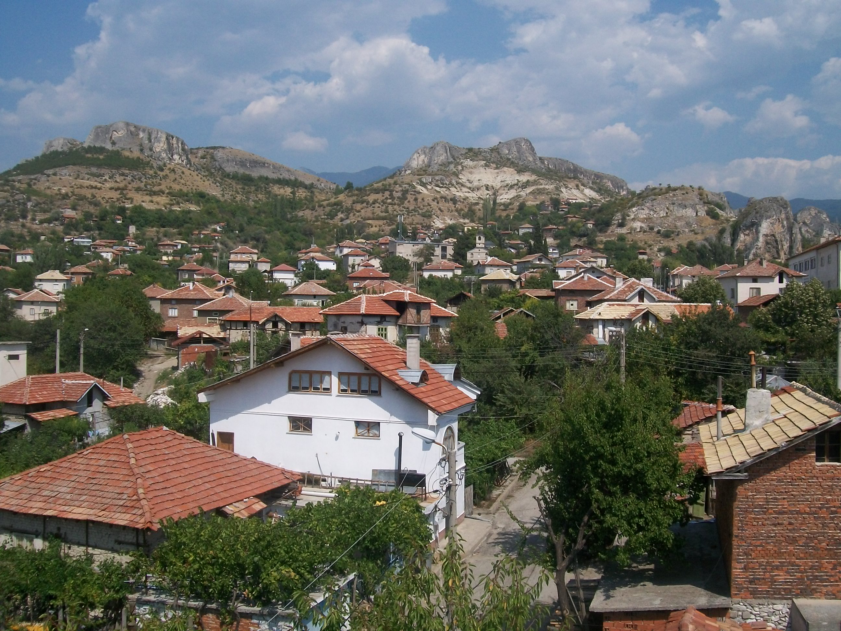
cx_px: 420
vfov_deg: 39.7
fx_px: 875
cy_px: 316
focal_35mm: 36
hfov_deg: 51.4
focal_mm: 6
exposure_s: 1/800
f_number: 4.8
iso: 80
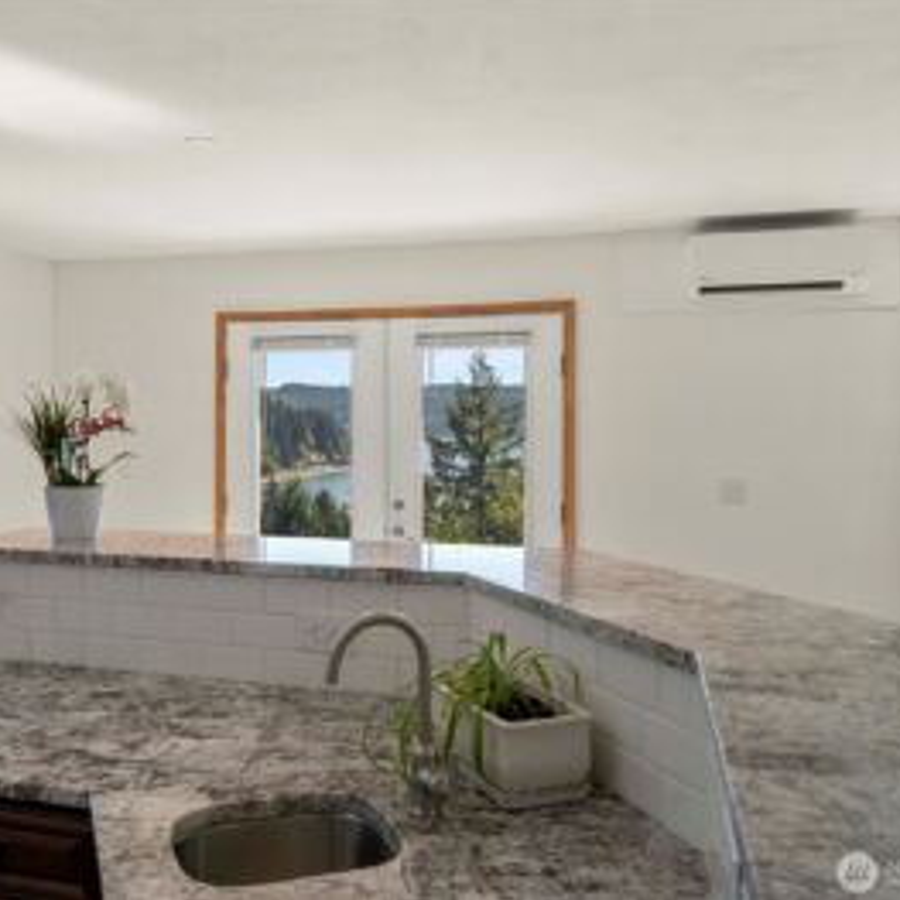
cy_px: 447
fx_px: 912
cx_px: 349
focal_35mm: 31
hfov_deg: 52.1
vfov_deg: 52.5
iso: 100
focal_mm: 24
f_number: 6.7
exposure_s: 1/30
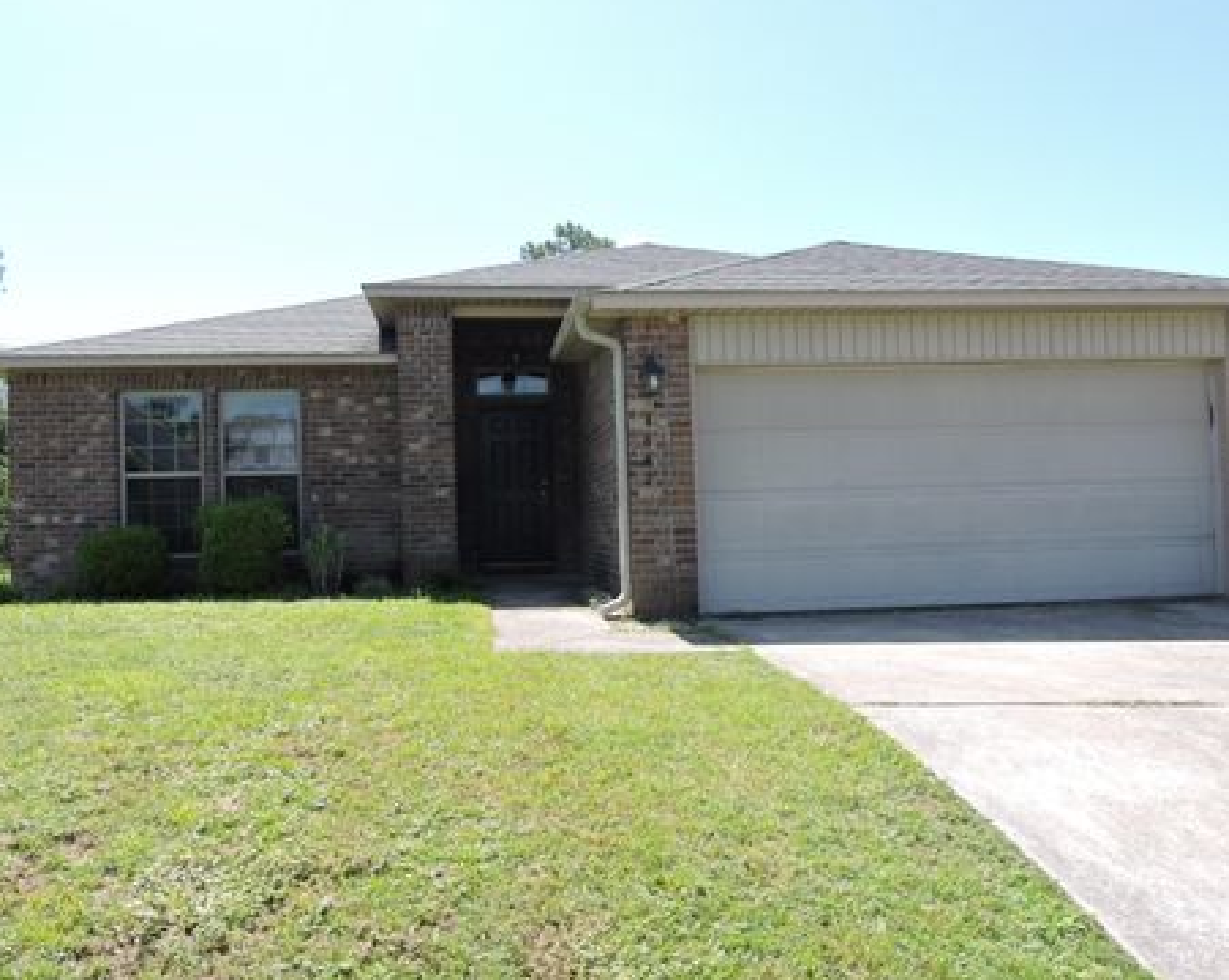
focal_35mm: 26
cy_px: 494
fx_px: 945
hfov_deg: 66.0
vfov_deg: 54.9
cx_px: 572
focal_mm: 4.3
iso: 100
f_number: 3.3
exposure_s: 1/500
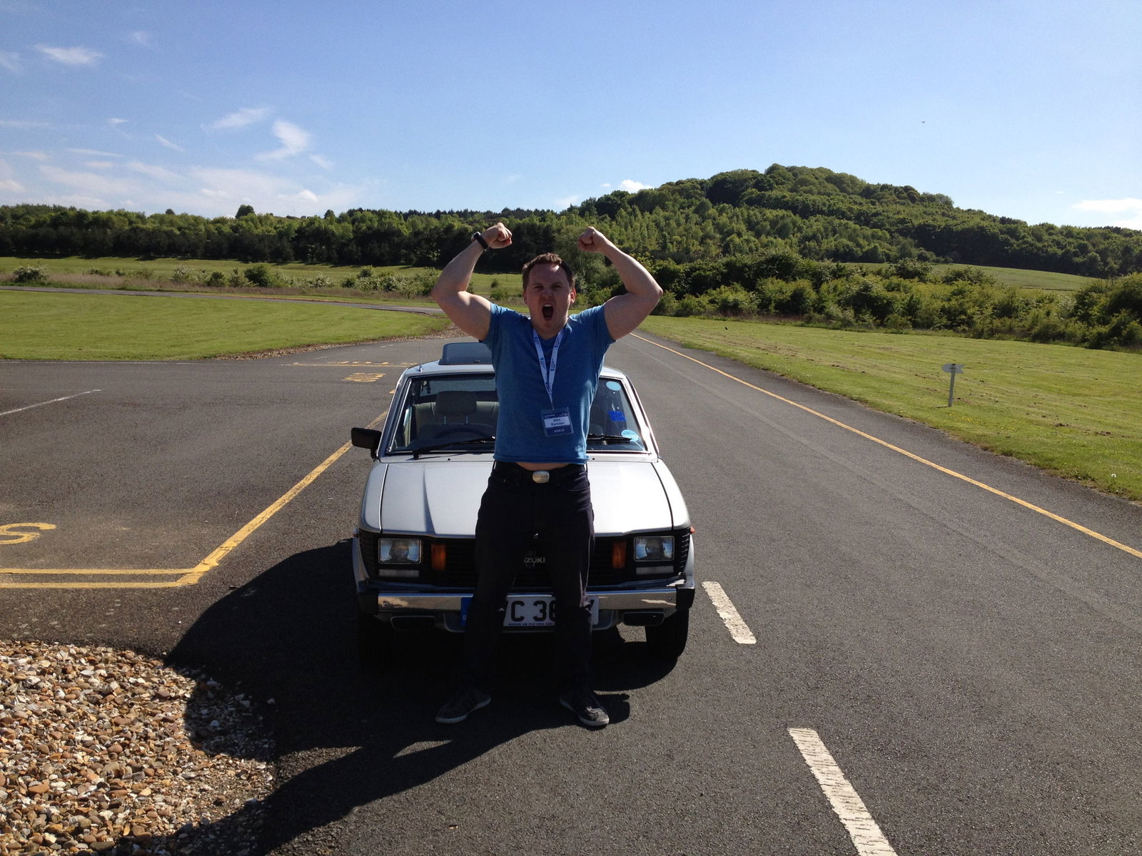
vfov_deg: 40.7
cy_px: 428
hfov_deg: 52.6
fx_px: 1155
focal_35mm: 35
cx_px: 571
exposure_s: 1/2123
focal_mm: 4.28
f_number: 2.4
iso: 50
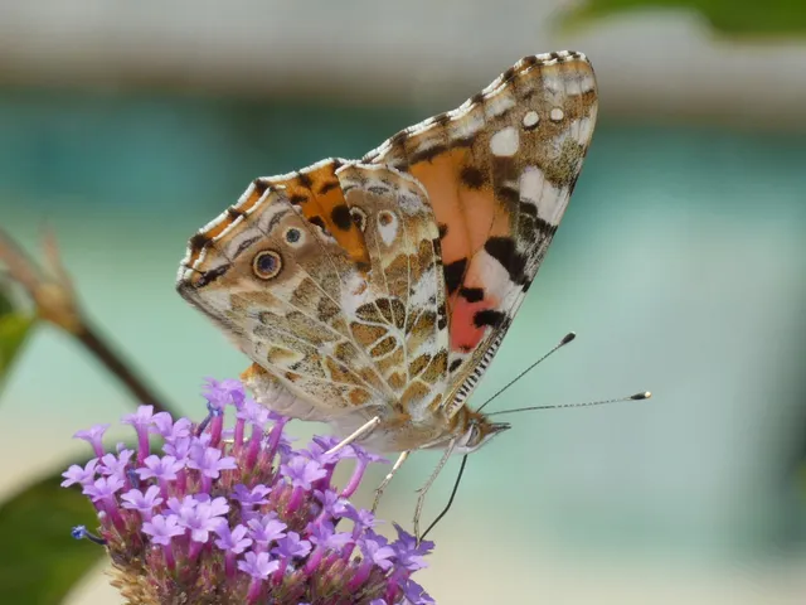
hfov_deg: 4.8
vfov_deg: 3.6
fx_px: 9616
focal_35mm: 413
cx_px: 403
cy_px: 302
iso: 80
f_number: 5.6
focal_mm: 74
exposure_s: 1/400
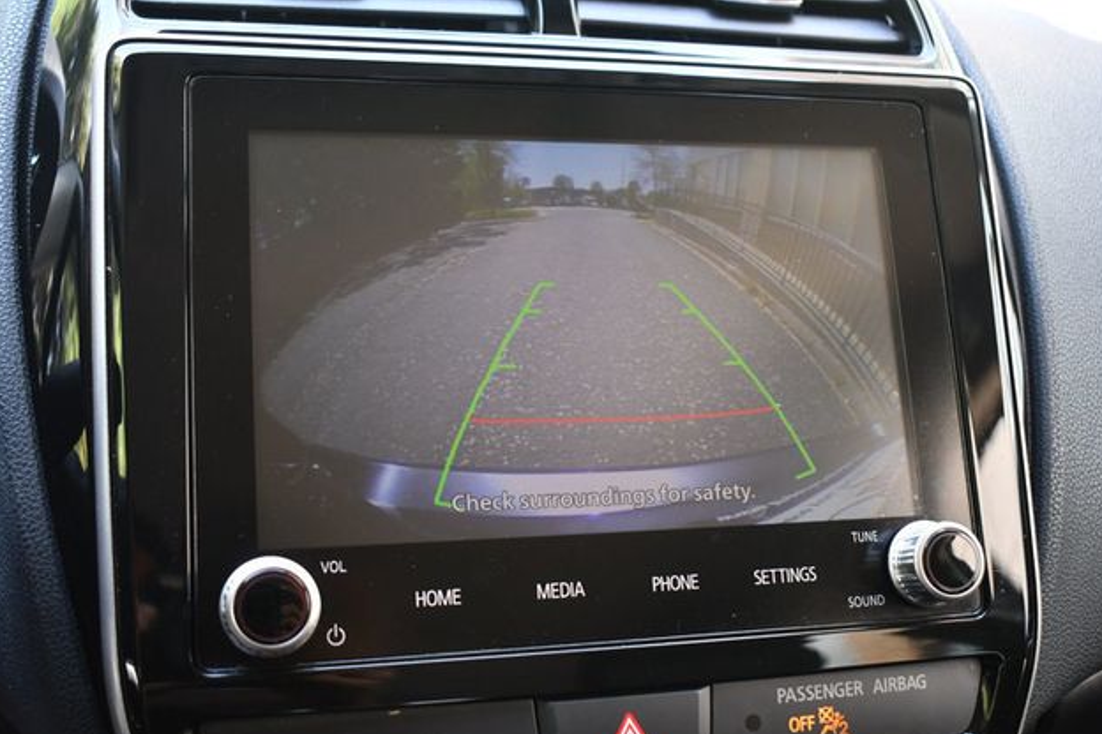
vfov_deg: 32.6
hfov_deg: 47.4
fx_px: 1255
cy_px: 374
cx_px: 560
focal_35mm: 41
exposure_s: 1/125
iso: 1250
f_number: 4
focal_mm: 27
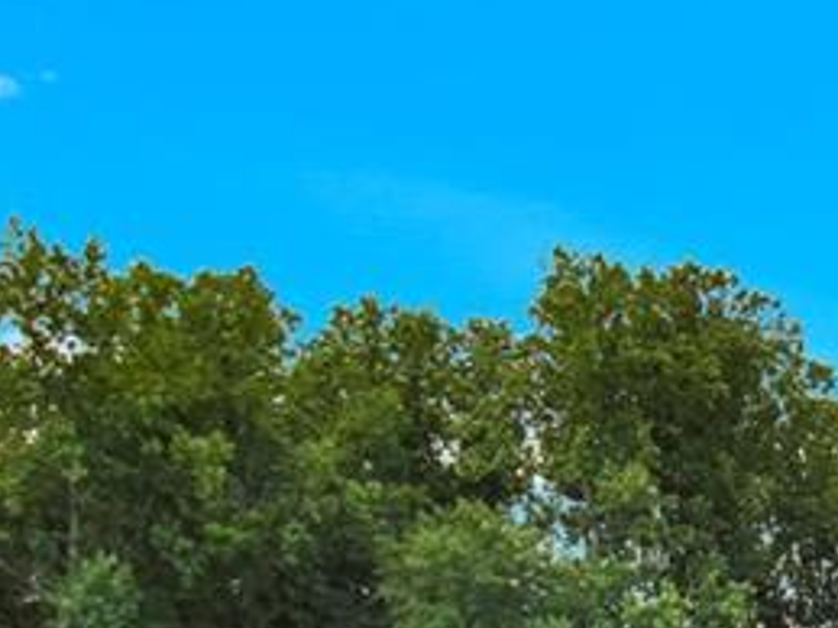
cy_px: 696
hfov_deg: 29.0
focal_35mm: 57
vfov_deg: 23.9
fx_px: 1379
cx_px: 1019
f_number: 6.3
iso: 100
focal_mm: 10
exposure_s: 1/160
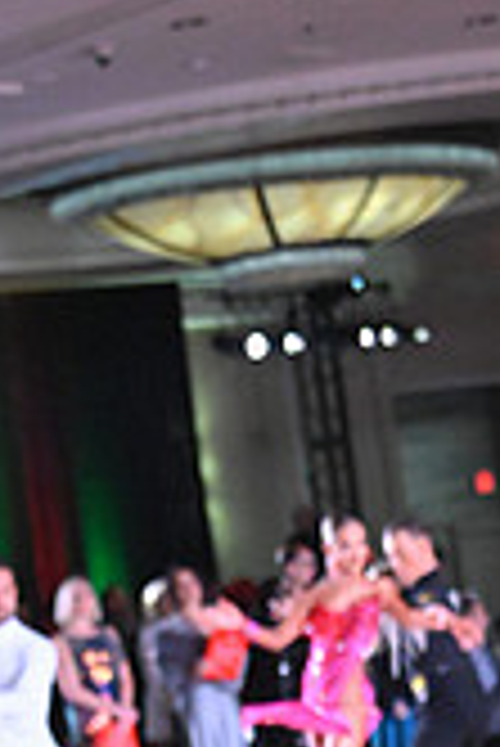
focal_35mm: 168
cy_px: 981
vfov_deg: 11.9
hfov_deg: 7.9
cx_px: -367
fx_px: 3492
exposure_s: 1/400
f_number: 4
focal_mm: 48
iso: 5000
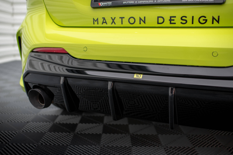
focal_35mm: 37
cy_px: 77
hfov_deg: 51.7
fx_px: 241
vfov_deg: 35.8
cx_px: 114
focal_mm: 35
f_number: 2.5
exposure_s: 1/125
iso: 500
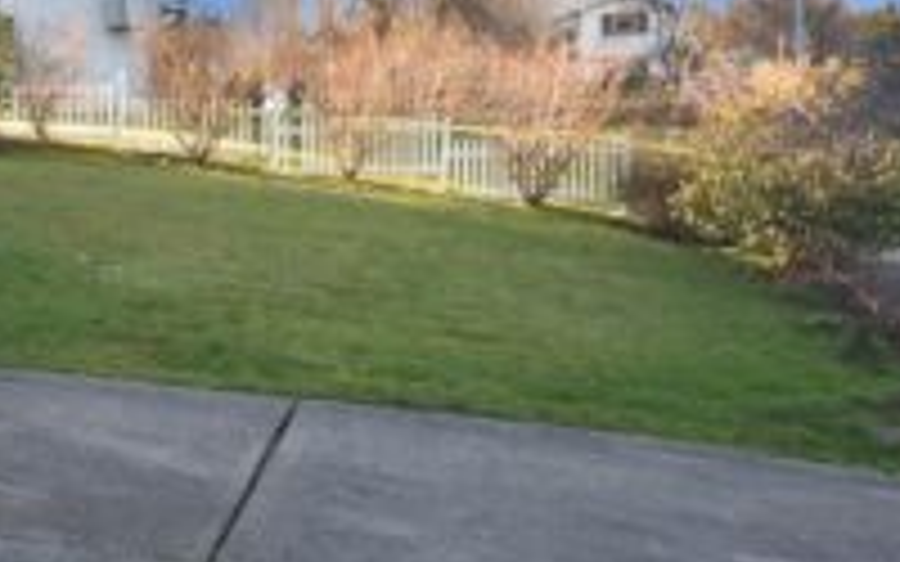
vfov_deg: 24.7
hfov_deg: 37.6
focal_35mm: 52
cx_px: 194
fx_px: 1276
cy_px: 164
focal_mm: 17
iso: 450
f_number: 4.2
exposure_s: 1/250
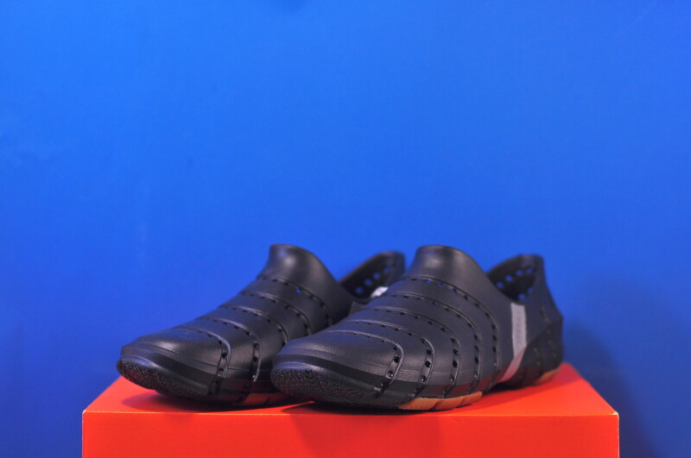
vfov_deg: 18.1
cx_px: 346
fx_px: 1438
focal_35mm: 75
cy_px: 229
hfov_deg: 27.0
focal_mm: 50
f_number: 2.5
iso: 250
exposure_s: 1/320
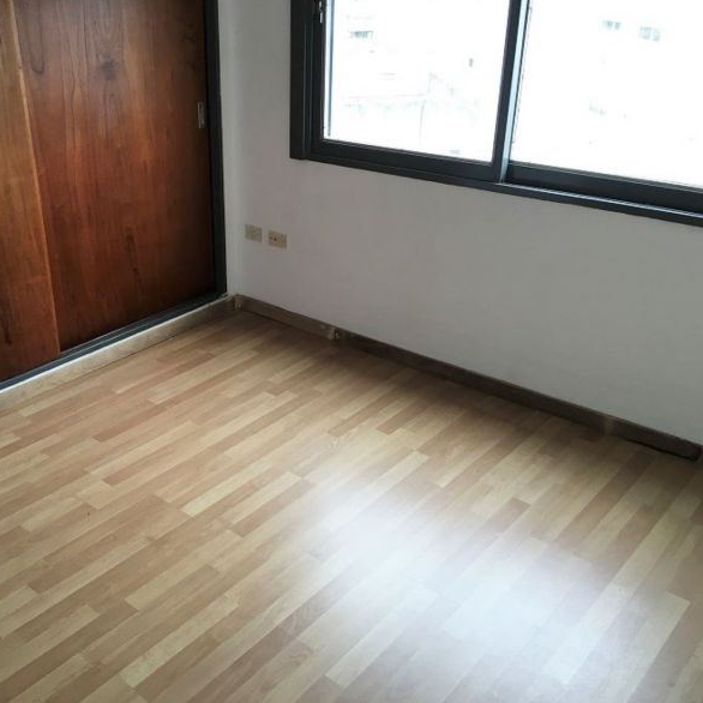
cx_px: 234
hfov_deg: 46.5
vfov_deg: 47.2
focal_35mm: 35
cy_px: 354
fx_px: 804
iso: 25
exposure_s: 1/33
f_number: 2.2
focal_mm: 4.15
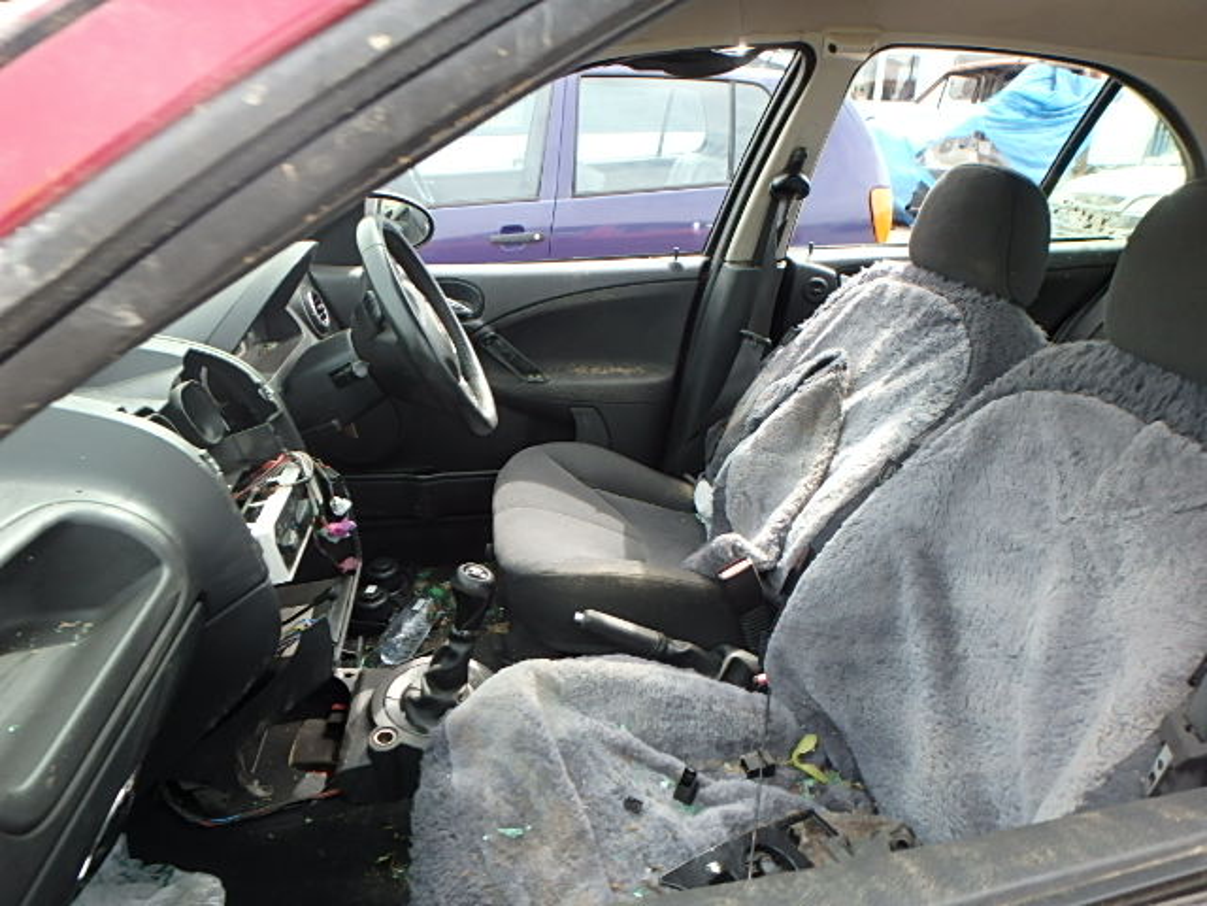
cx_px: 604
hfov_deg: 79.0
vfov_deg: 63.4
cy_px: 453
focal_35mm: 21
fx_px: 732
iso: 125
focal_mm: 3.7
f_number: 3.5
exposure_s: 1/125
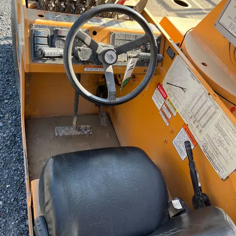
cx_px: 118
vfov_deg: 52.4
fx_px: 239
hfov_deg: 52.5
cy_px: 103
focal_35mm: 31
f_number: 1.6
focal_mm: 5.1
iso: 50
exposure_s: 1/463
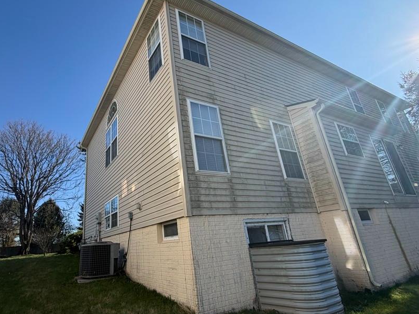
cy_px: 157
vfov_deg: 66.0
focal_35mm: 20
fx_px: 242
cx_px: 171
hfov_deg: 80.9
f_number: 2.2
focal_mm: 2.22
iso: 40
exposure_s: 1/770
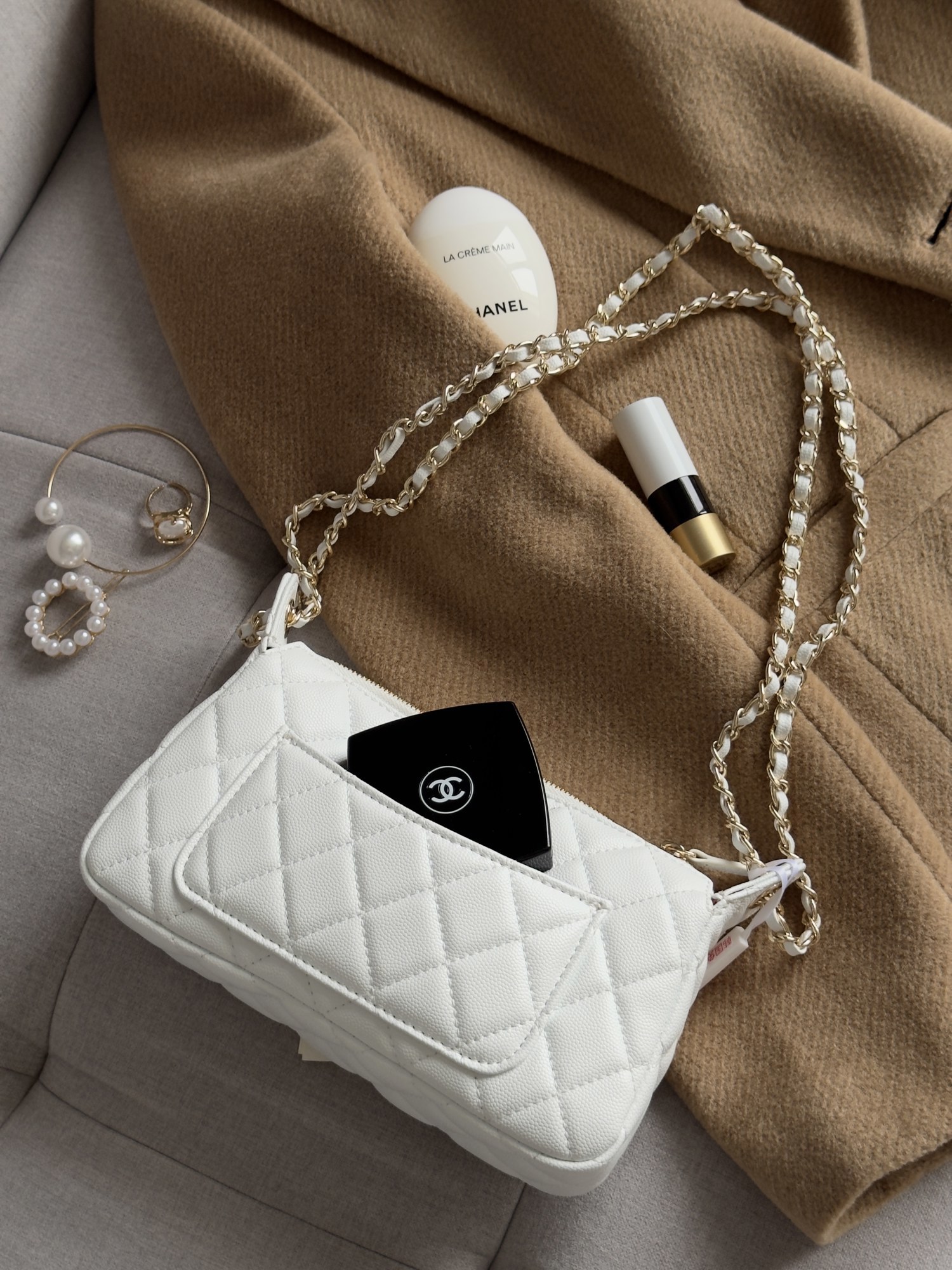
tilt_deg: -71.8
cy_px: 635
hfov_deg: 30.3
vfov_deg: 39.7
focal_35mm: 48
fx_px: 1760
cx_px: 476
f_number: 1.78
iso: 125
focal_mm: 6.76
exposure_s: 1/60
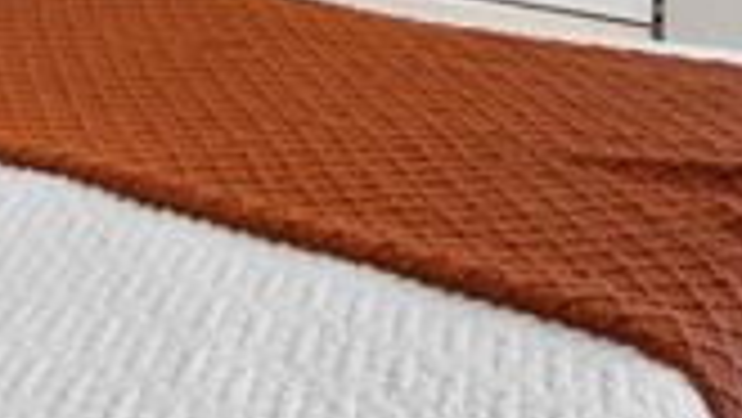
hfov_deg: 26.8
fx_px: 1496
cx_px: 681
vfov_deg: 14.0
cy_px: -360
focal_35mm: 76
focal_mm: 17
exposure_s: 1.3
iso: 400
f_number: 8
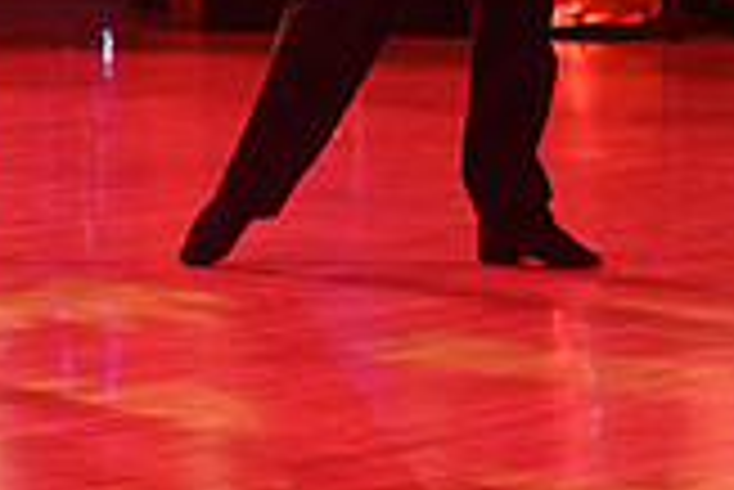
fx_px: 6673
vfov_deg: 4.2
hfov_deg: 6.3
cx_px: -194
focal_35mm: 327
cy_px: -272
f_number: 4
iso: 6400
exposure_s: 1/400
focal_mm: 92
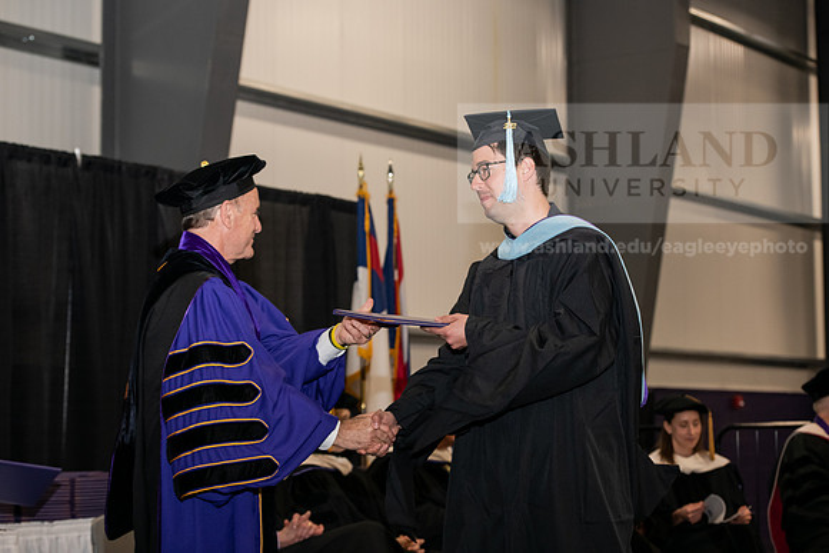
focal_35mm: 80
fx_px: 1843
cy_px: 276
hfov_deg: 25.4
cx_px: 414
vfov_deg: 17.1
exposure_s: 1/200
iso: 1600
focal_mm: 80
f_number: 5.6
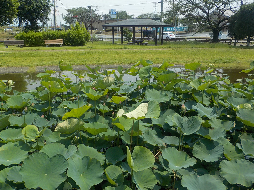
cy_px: 95
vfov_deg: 46.8
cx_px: 127
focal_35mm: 30
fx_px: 220
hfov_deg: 60.0
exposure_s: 1/1250
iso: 125
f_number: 3.3
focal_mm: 4.1
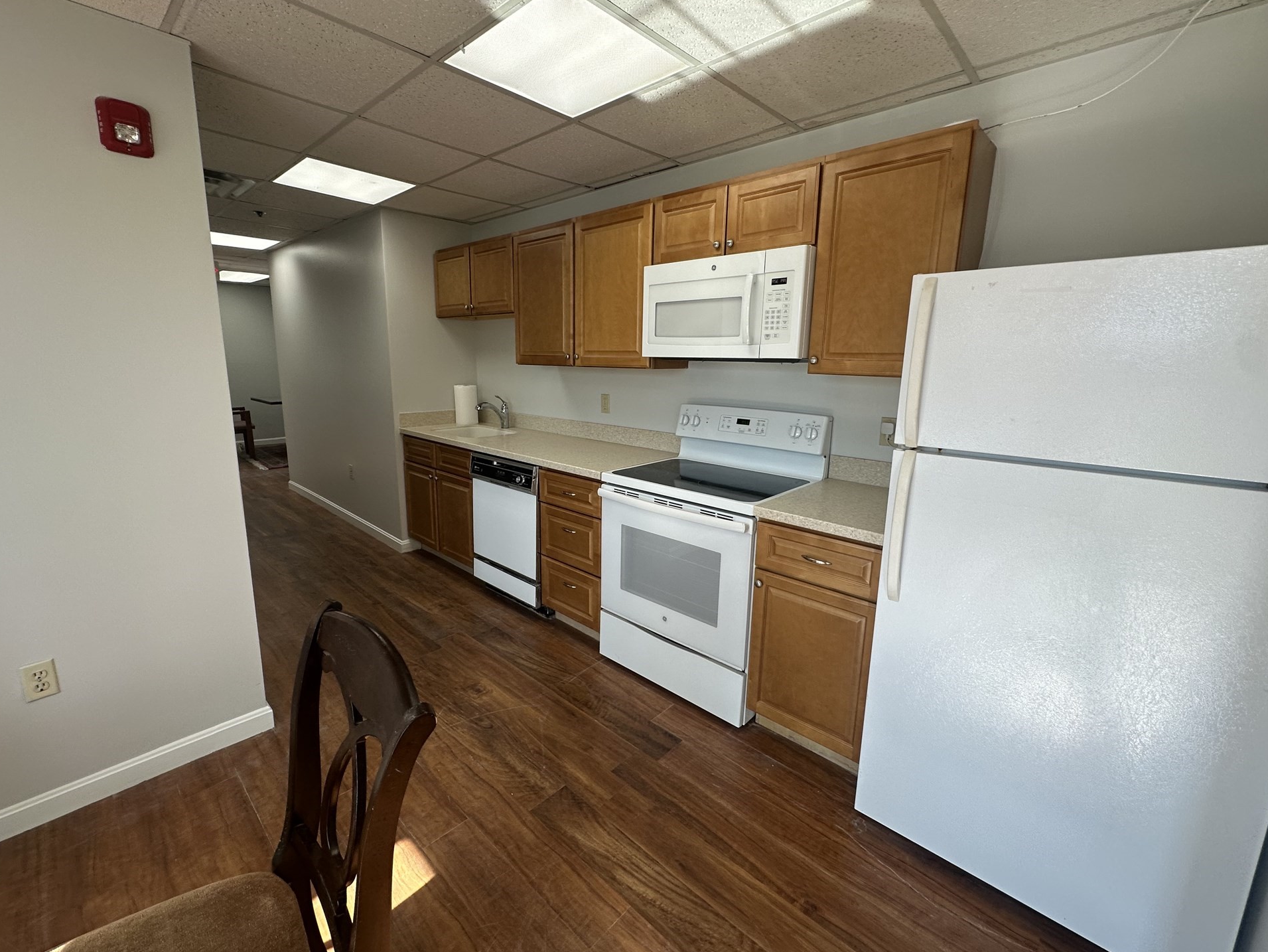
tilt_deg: -10.8
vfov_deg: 81.7
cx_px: 606
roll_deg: -0.9
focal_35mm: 15
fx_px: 550
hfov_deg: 98.1
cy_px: 463
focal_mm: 2.22
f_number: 2.2
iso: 64
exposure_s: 1/120
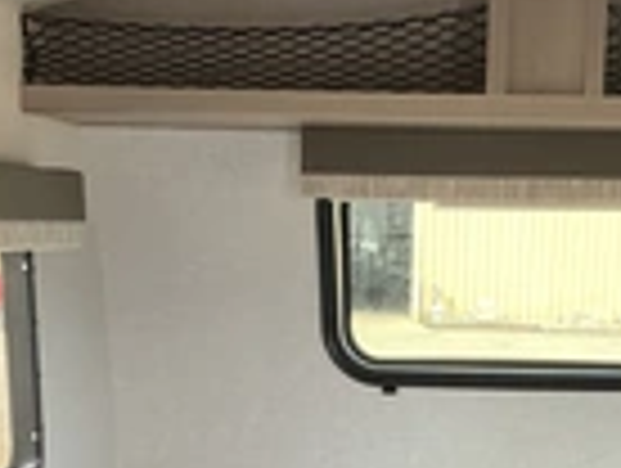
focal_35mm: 84
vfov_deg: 16.7
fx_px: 1510
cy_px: 603
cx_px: 441
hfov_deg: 23.1
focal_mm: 3
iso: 80
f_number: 1.8
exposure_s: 1/60
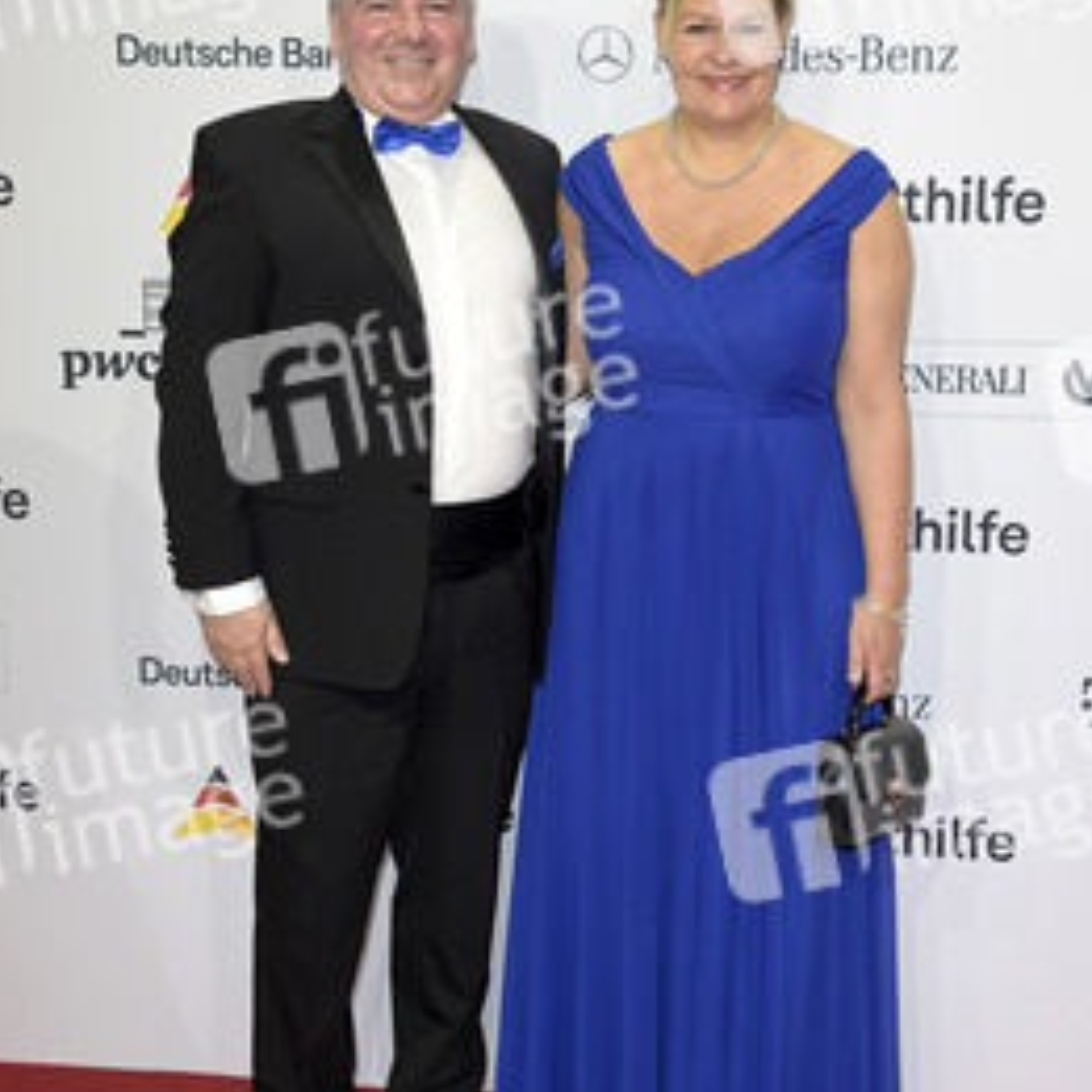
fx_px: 2320
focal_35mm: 65
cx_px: 544
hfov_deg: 26.5
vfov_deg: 26.5
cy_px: 594
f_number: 6.3
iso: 640
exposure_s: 1/250
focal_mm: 50
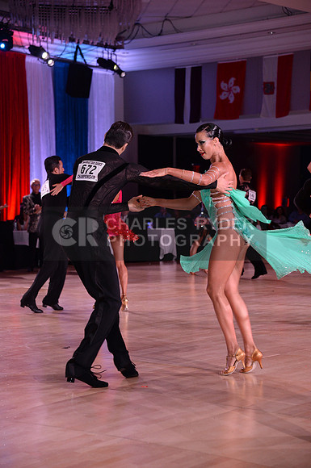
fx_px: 1066
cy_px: 234
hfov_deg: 16.6
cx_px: 156
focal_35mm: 82
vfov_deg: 24.8
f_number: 5
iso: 2000
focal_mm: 82
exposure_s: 1/250
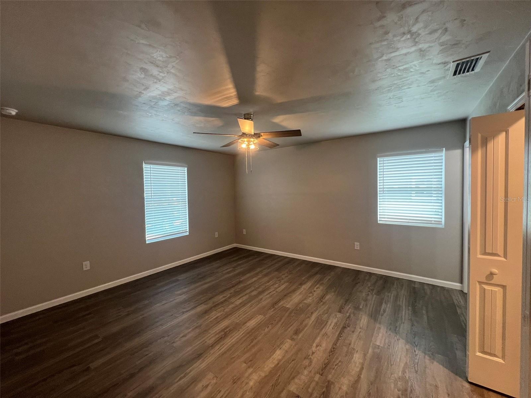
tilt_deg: -1.3
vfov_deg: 89.9
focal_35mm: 13
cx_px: 266
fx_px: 199
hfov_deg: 106.2
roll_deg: +0.5
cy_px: 199
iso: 160
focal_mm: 1.57
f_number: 1.8
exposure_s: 1/60
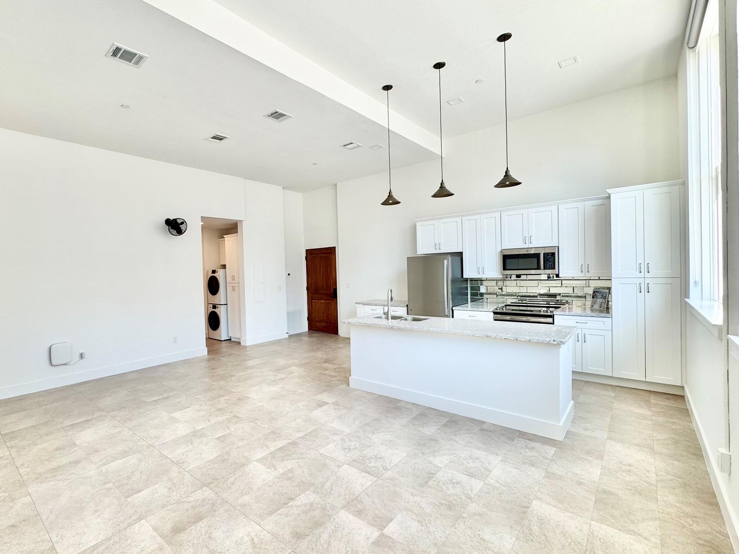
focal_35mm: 17
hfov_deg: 90.1
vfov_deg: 74.7
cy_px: 278
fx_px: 363
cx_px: 304
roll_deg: +2.0
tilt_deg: -2.8
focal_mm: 2.22
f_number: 2.2
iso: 64
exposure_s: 1/120
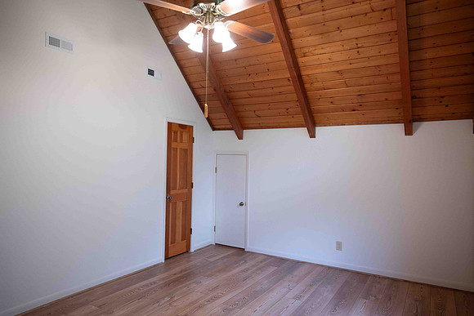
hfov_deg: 73.7
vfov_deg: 53.2
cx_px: 237
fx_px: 316
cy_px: 158
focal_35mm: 24
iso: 2000
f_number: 2.5
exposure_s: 1/250
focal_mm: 24
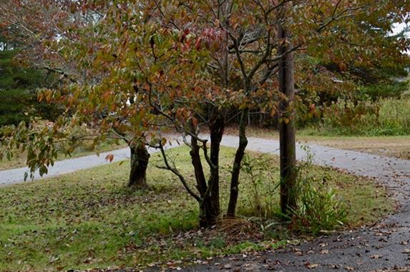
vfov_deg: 22.9
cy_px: 119
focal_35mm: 59
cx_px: 263
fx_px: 671
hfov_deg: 33.7
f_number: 5.6
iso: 100
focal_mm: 22
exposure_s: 1/125
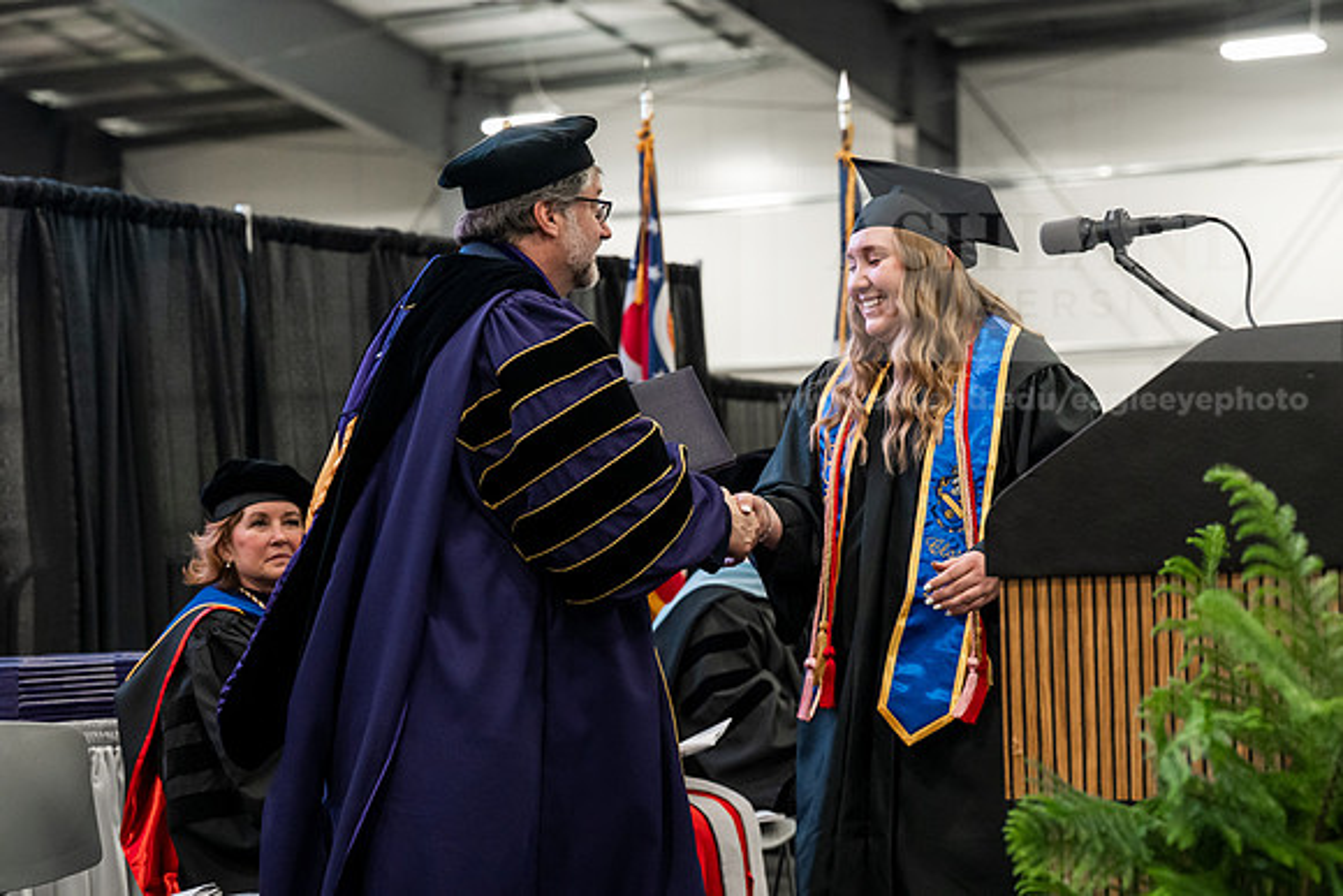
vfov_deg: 15.9
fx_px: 3209
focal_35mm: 86
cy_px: 448
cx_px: 672
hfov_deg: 23.6
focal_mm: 86
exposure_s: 1/200
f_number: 4.5
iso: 4000
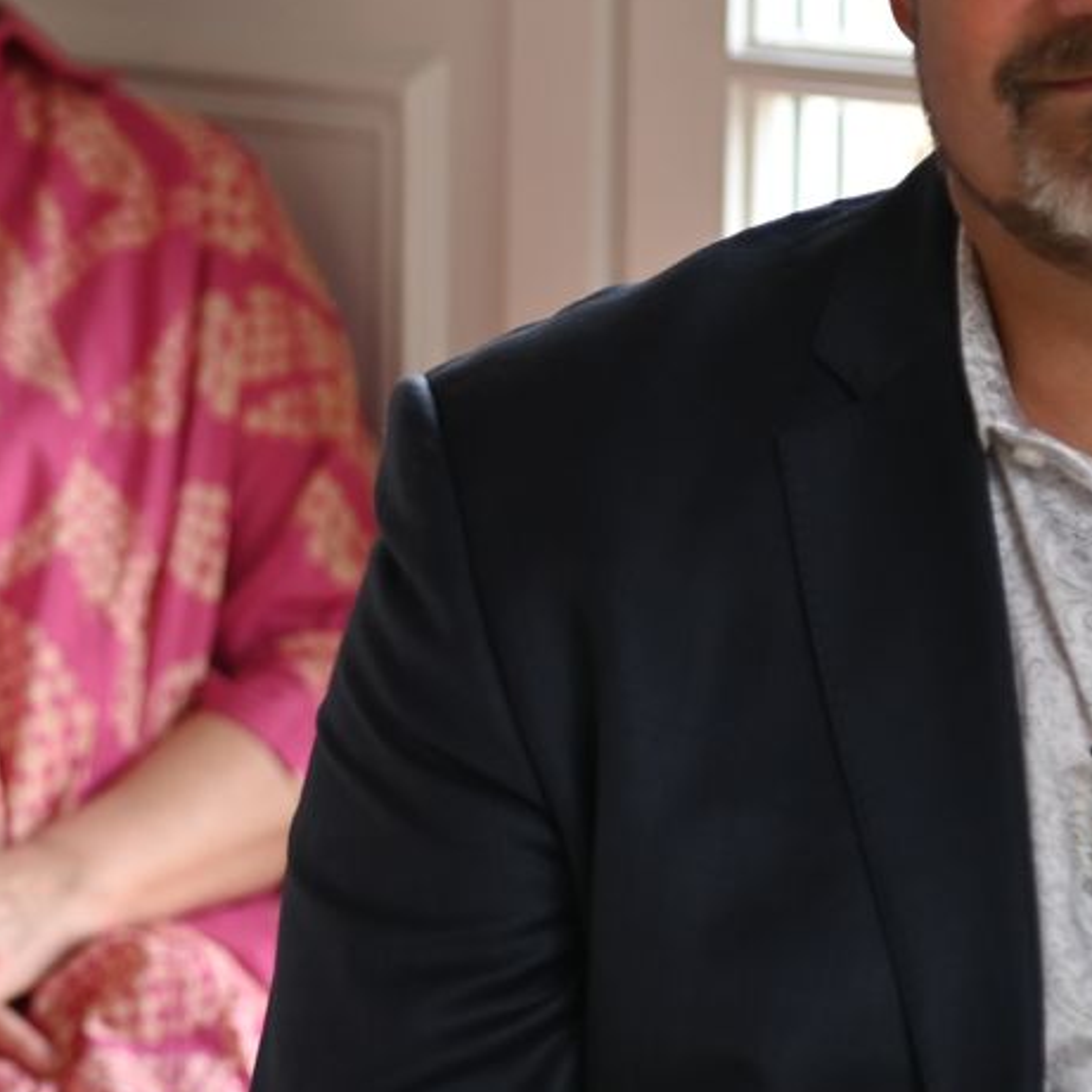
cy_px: 277
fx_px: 10457
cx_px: -224
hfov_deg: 5.9
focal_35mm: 293
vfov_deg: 6.0
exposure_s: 1/125
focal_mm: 98
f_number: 4
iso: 400
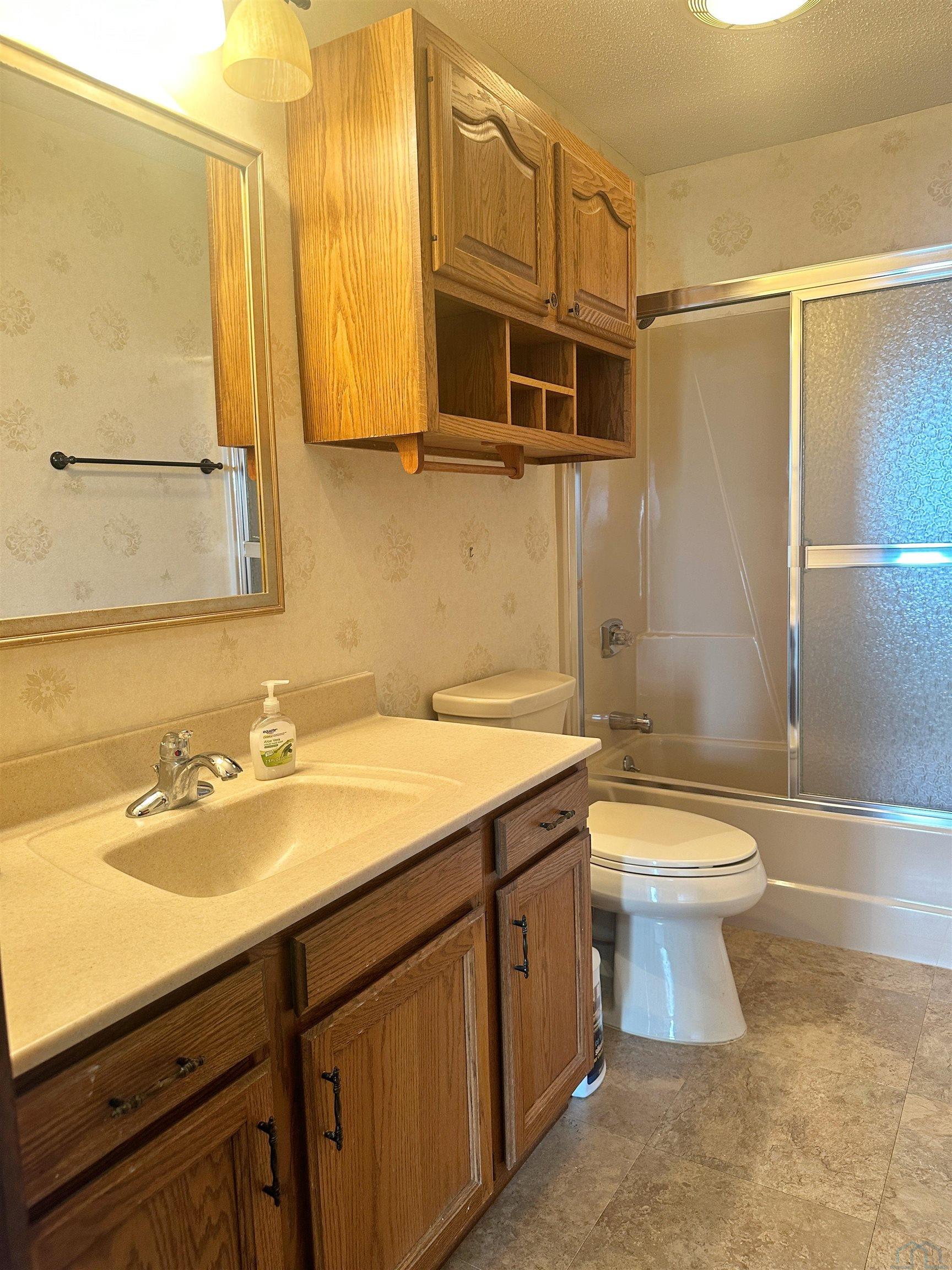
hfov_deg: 56.8
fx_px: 880
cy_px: 635
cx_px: 476
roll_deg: +0.9
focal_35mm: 24
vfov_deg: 71.6
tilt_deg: -7.5
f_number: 1.78
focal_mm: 6.86
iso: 160
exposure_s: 1/60
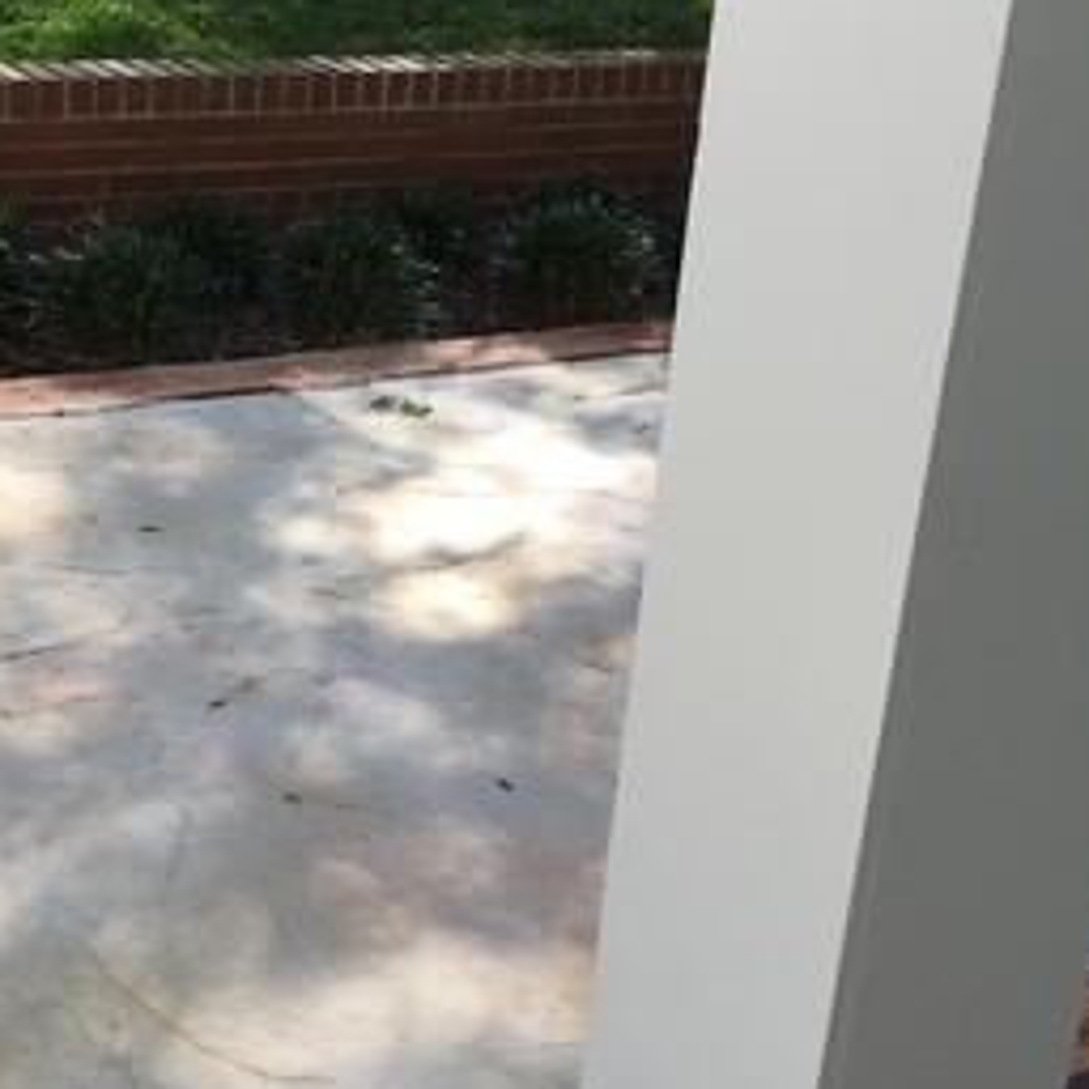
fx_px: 2278
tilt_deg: -24.8
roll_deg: -3.4
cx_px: 404
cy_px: 702
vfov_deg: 26.8
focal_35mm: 64
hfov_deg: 26.8
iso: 25
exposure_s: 1/340
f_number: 2.2
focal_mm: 4.15
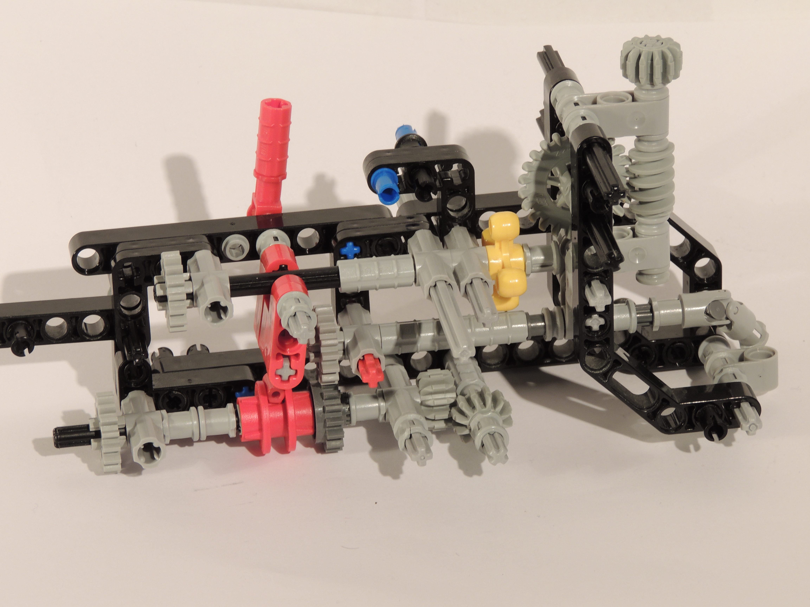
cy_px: 304
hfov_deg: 10.7
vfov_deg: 8.0
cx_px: 405
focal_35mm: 185
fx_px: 4329
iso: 100
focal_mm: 33
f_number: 6.4
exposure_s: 1/2.5
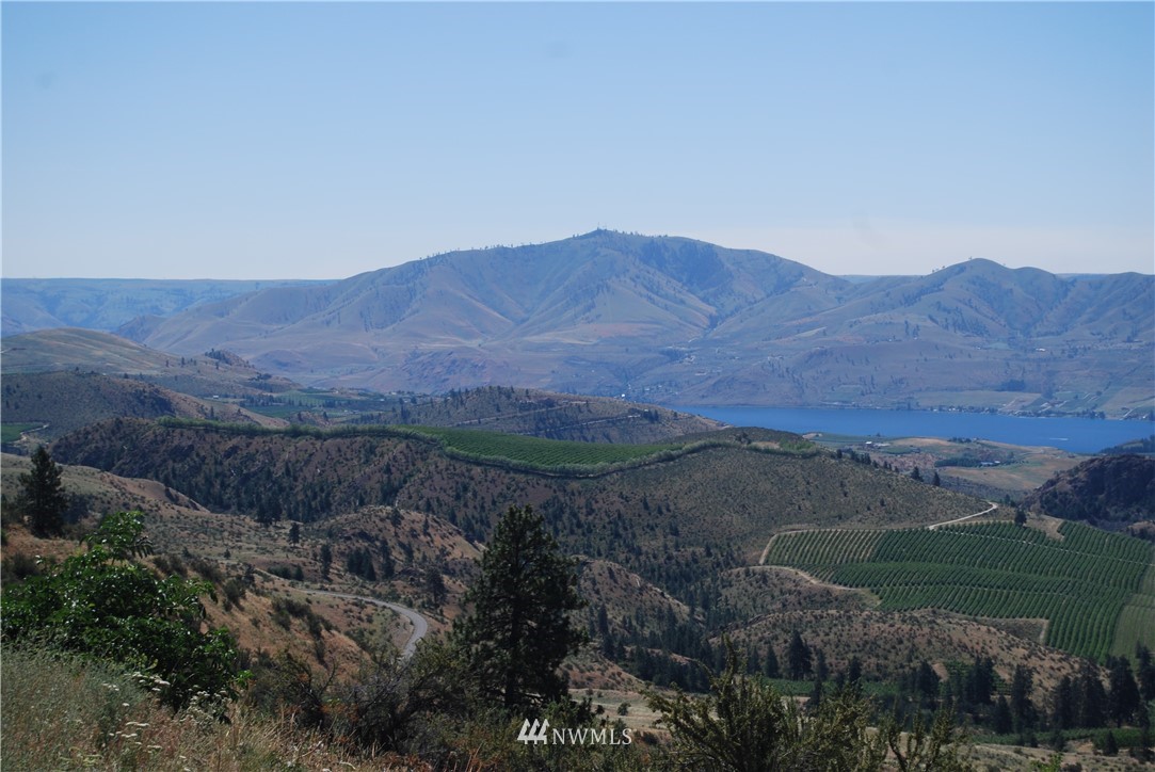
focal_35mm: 82
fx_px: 2649
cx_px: 578
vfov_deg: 16.6
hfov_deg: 24.6
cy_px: 386
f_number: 6.3
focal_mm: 55
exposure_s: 1/160
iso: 100
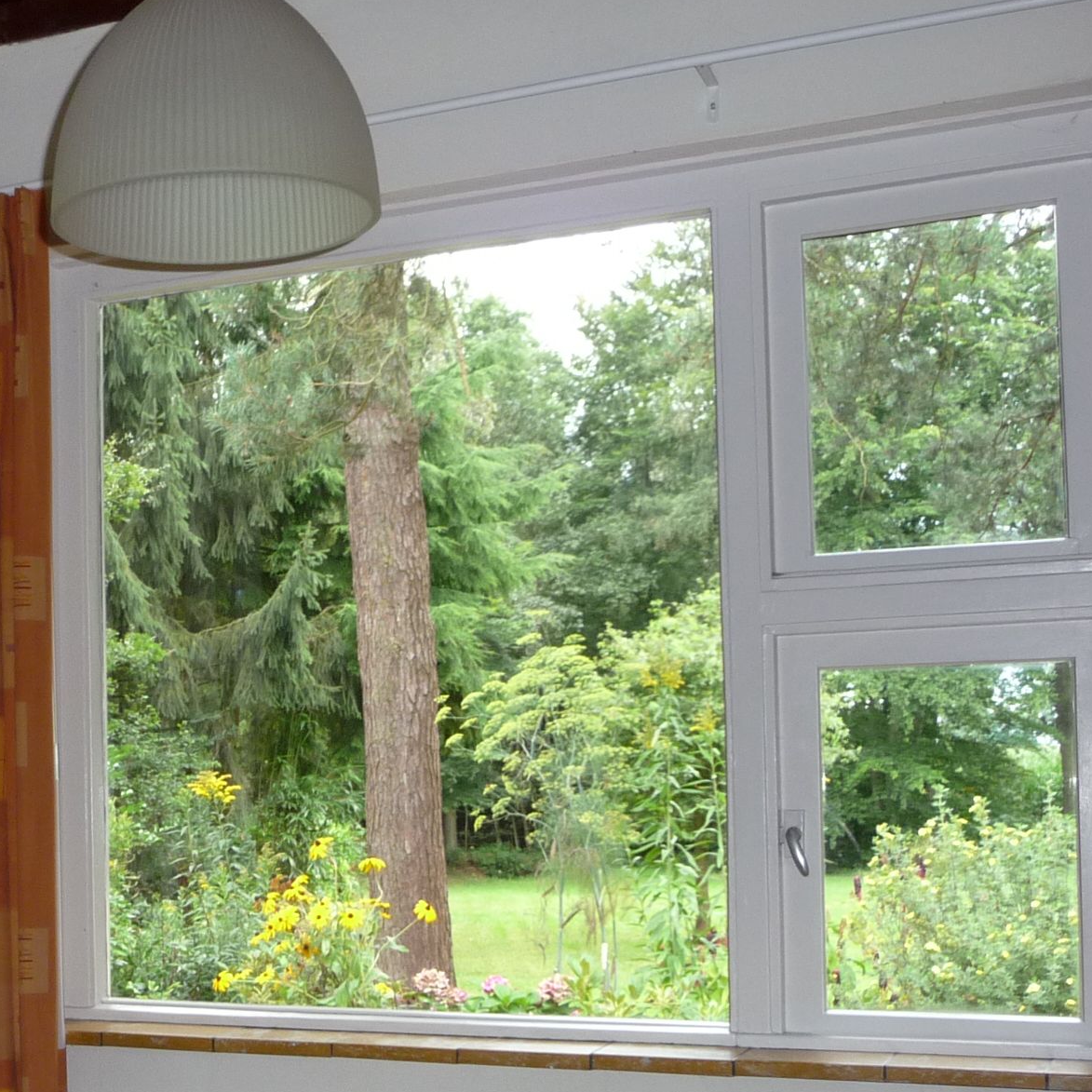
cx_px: 158
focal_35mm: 54
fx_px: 1927
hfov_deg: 30.5
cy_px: 748
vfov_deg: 31.3
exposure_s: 1/30
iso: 160
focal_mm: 4.7
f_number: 3.3
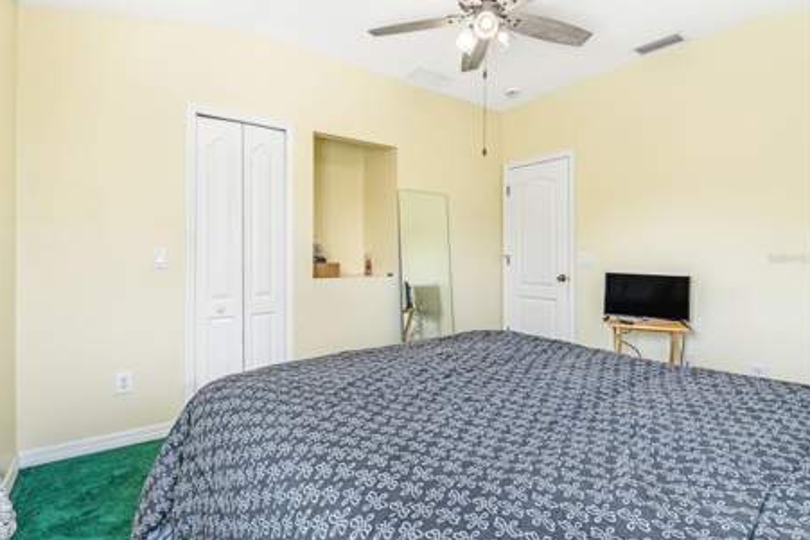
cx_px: 384
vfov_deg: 68.8
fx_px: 395
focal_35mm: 18
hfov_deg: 91.4
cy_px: 257
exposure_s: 1/400
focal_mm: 11
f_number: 9
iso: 250
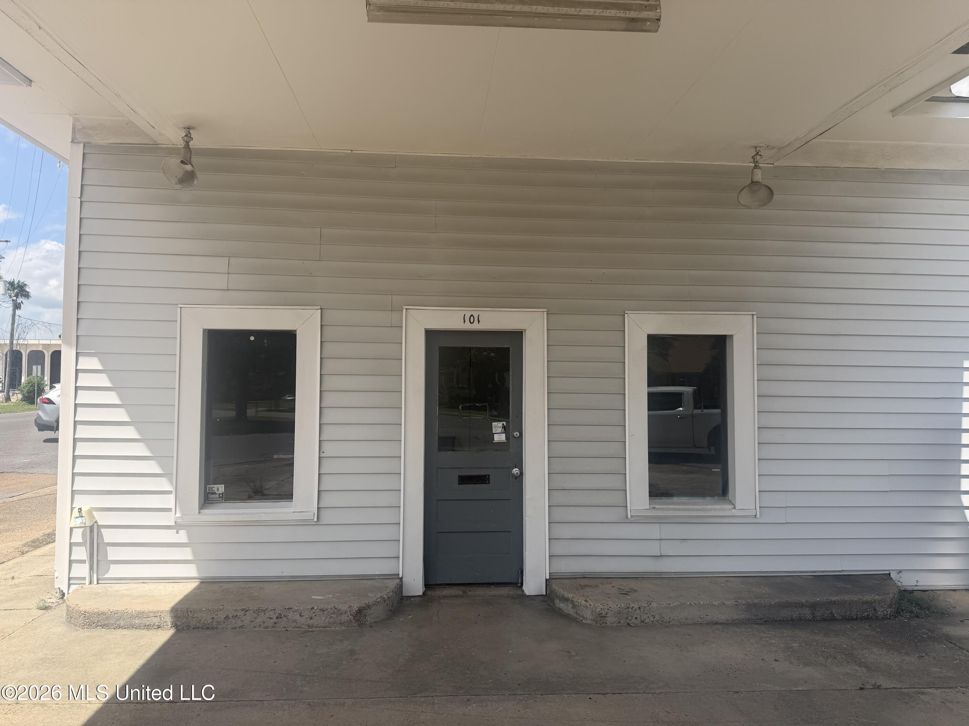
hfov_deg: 71.6
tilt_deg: +2.9
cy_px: 363
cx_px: 484
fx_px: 672
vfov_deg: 56.8
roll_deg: +1.0
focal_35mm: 24
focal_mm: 6.76
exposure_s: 1/3953
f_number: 1.78
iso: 80
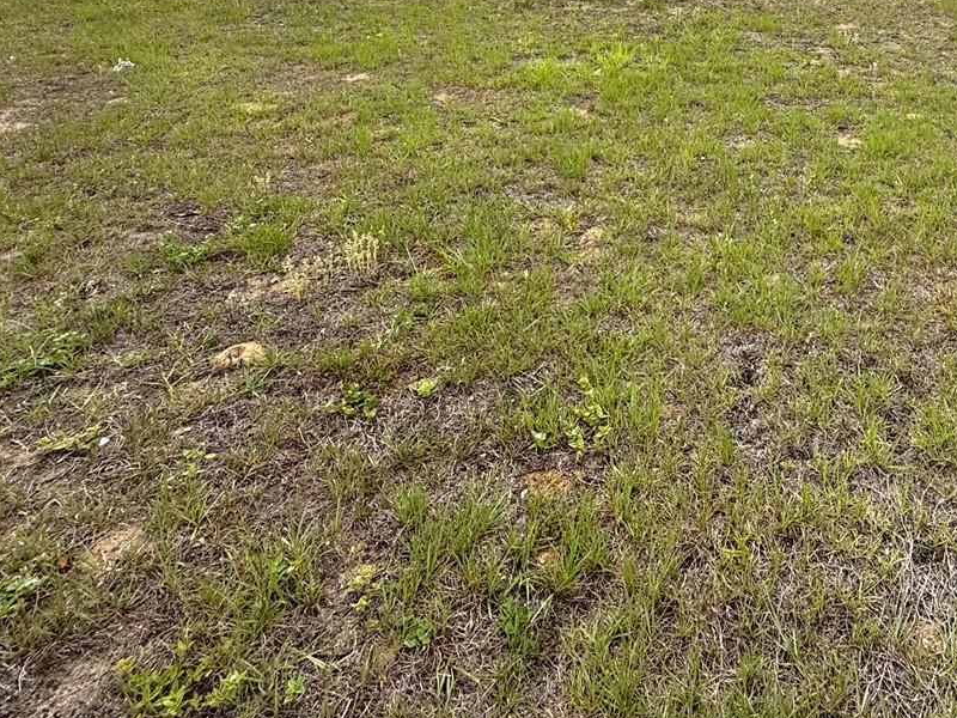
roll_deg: -1.4
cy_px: 34
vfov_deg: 44.0
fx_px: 774
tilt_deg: -16.5
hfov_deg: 58.7
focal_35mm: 28
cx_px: 762
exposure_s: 1/1050
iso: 50
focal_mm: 2.22
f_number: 2.2
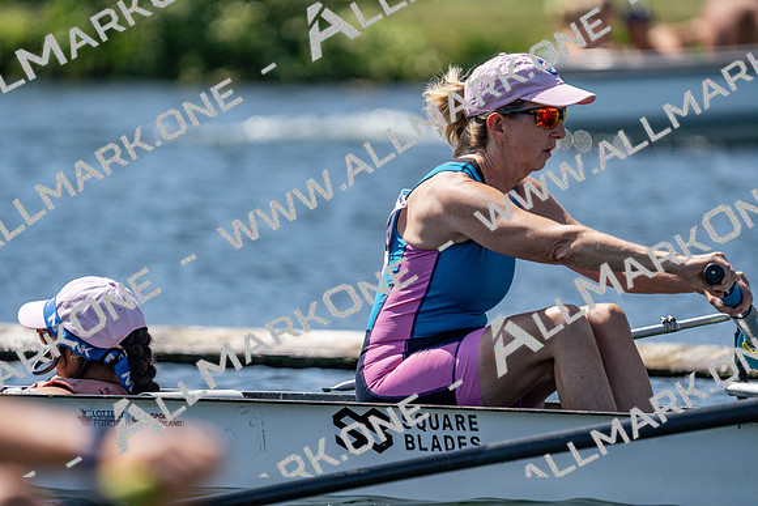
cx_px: 379
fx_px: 10446
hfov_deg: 4.2
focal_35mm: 496
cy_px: 253
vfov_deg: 2.8
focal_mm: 496
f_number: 6.3
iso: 320
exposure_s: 1/2000
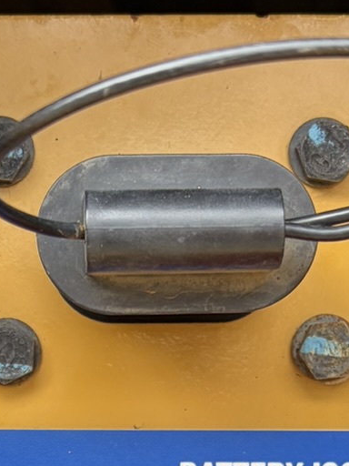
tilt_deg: -7.0
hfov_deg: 14.2
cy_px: 541
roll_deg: -3.2
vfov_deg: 18.1
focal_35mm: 104
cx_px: 154
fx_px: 1398
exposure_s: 1/348
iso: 64
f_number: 1.6
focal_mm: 5.96
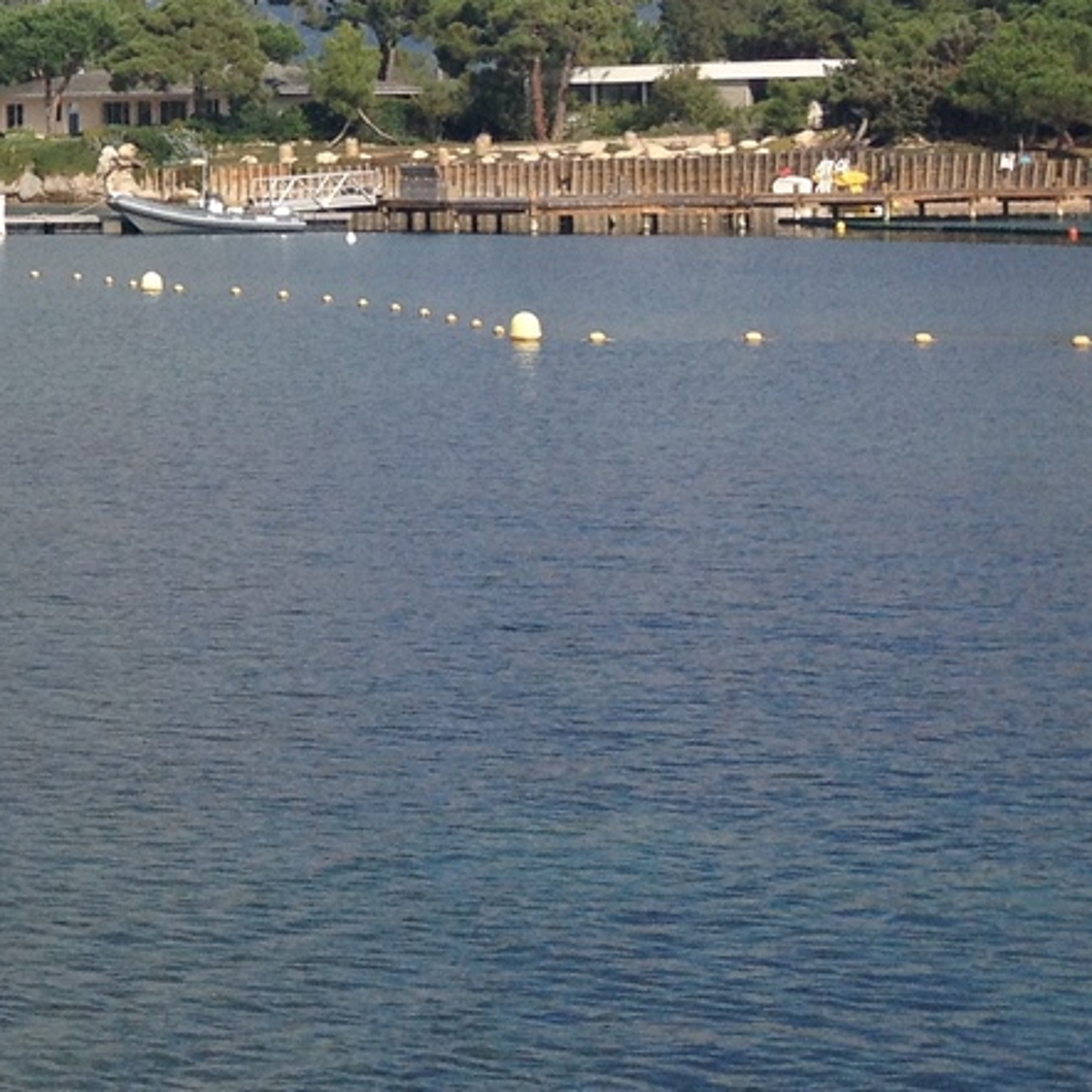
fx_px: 3997
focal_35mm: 112
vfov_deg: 15.4
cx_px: -734
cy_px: 94
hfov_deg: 14.1
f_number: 2.4
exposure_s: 1/2045
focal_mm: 4.28
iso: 64
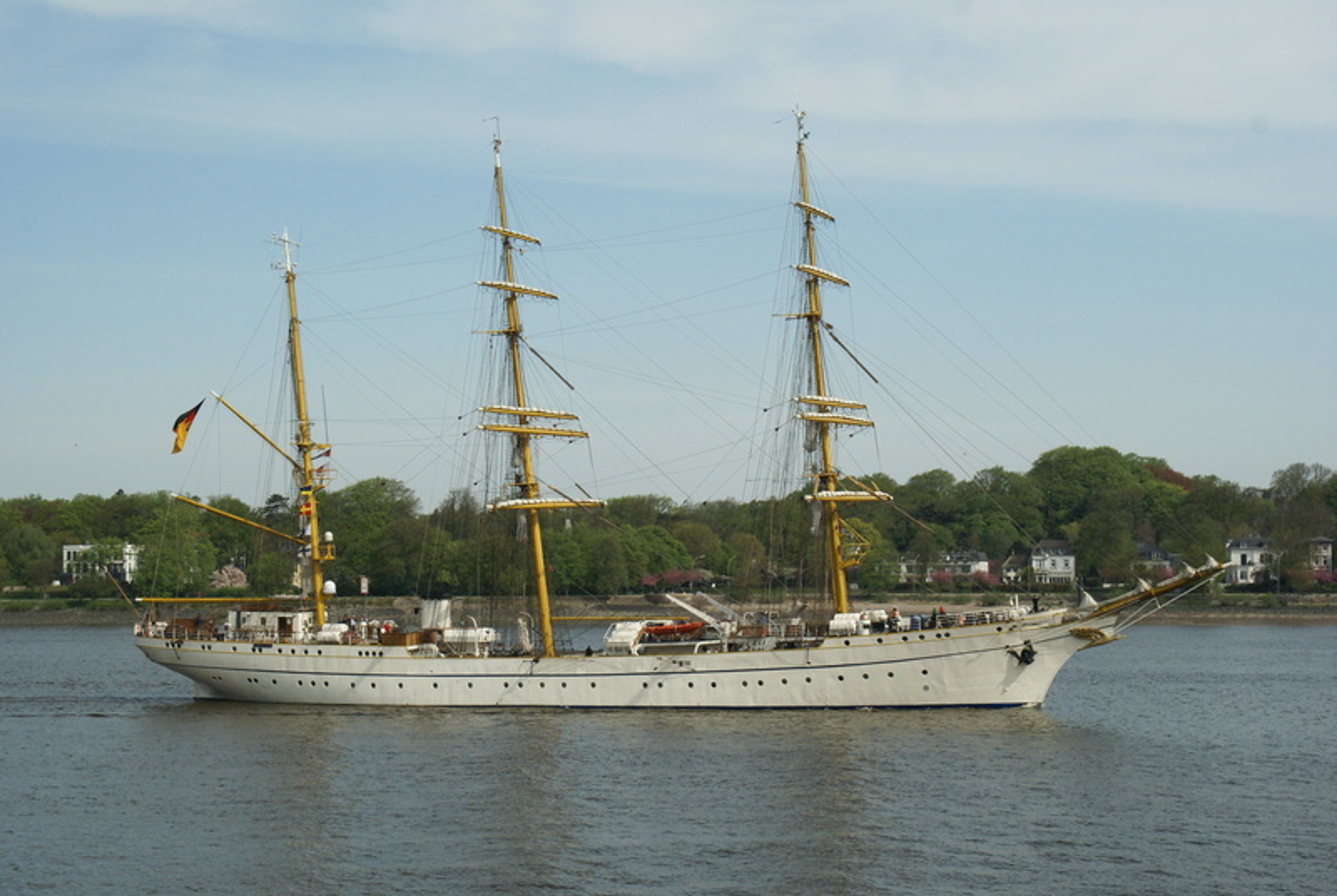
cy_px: 448
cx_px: 668
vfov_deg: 22.7
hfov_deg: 33.4
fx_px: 2232
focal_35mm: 60
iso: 400
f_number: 13
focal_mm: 40
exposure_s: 1/320
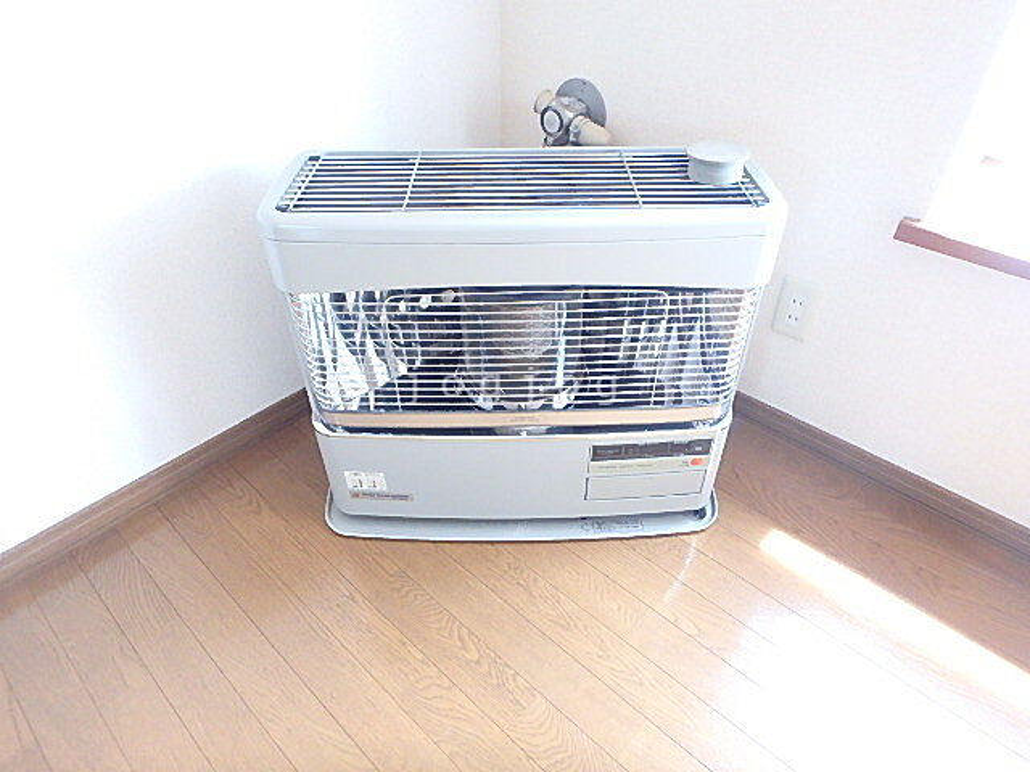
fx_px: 625
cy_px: 386
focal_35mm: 21
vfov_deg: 63.4
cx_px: 515
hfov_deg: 79.0
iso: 640
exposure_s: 1/30
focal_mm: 3.7
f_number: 3.5
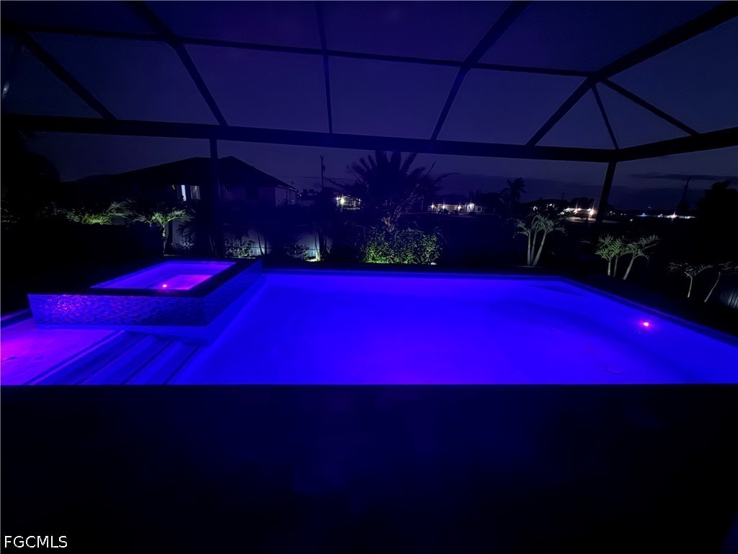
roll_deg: -3.0
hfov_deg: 102.1
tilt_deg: -12.8
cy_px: 277
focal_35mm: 14
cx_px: 369
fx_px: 298
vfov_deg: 85.7
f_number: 2.2
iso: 2000
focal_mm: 2.22
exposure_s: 1/12
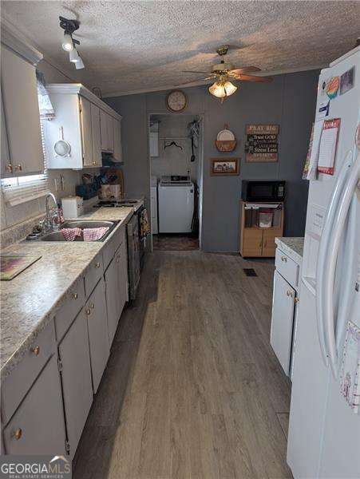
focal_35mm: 24
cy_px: 240
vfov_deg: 71.6
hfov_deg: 56.9
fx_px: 332
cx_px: 180
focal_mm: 6.9
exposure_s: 1/40
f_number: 1.68
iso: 27
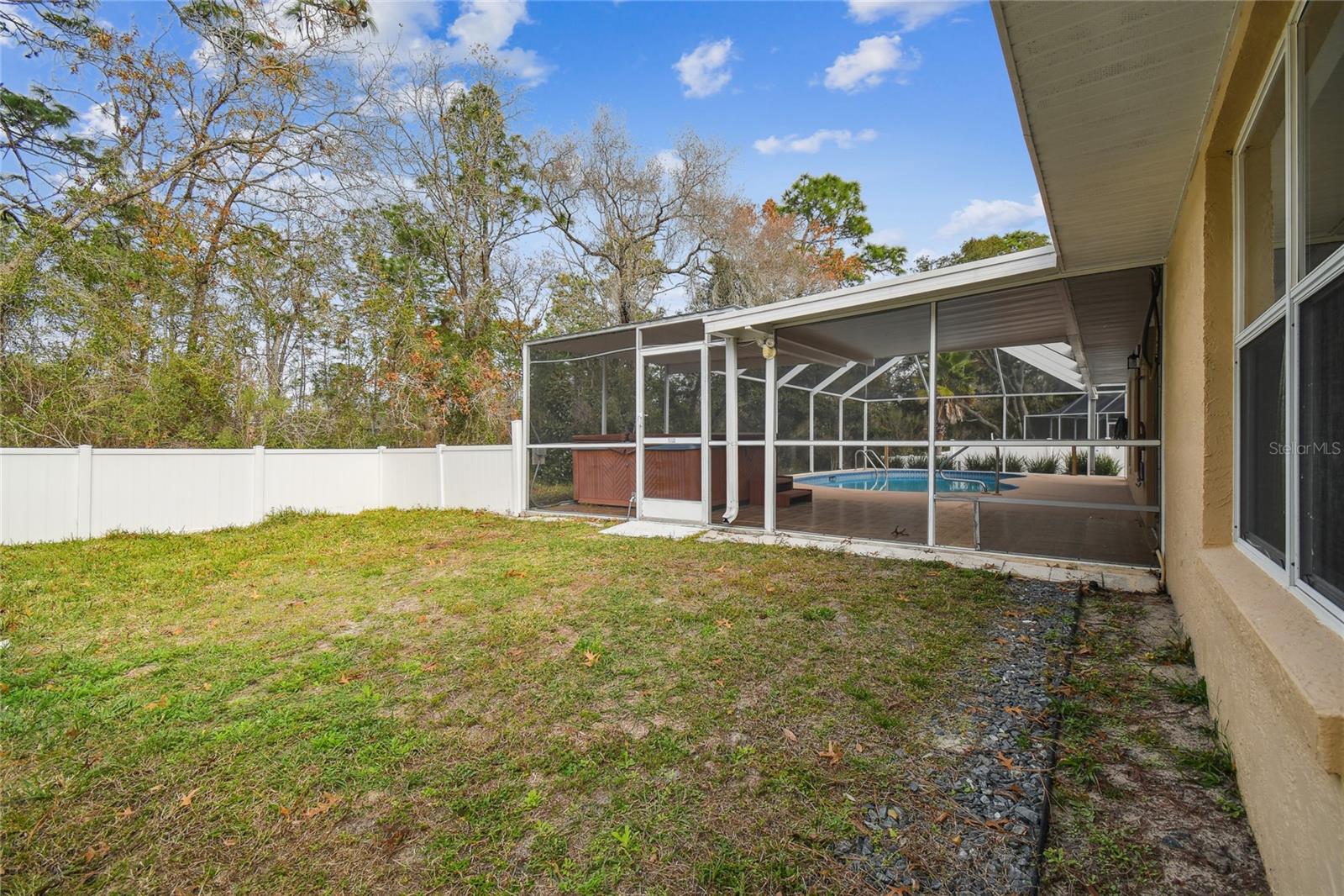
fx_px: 560
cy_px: 448
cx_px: 672
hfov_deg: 100.4
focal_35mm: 15
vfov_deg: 77.3
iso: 100
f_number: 7.1
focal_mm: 10
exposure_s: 1/160
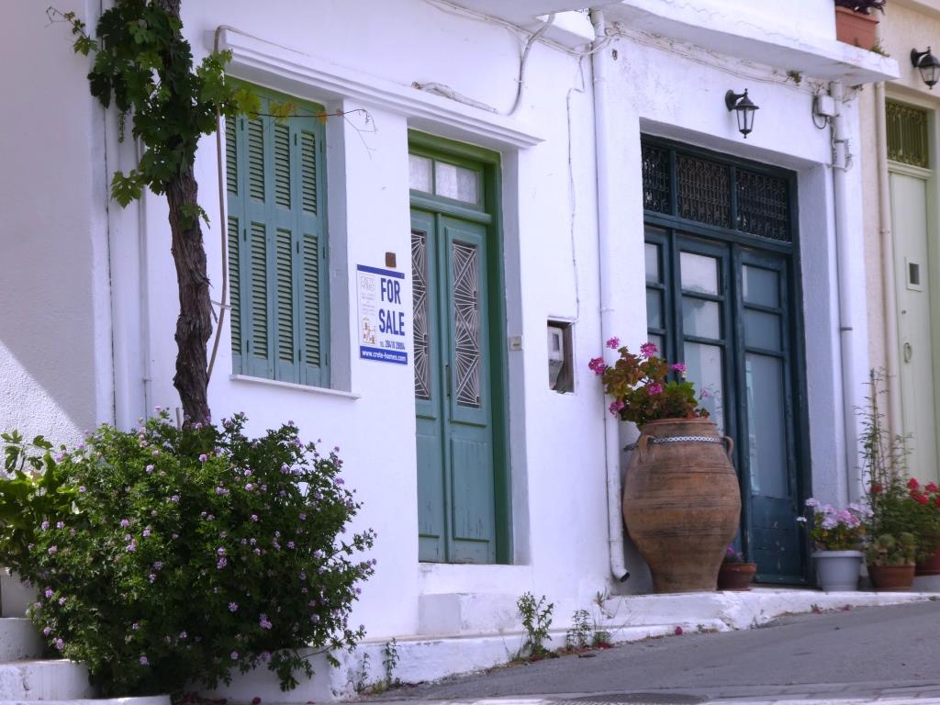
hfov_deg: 17.1
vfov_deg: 12.9
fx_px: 3123
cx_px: 470
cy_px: 352
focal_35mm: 115
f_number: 5.1
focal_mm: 20.6
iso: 80
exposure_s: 1/320
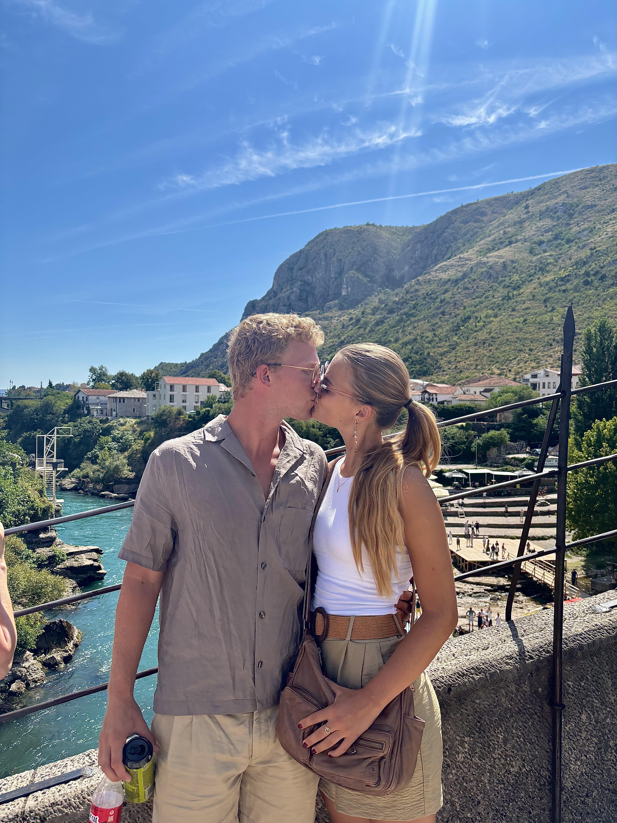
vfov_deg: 67.3
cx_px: 308
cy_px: 412
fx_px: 618
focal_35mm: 26
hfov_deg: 53.1
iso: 50
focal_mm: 5.96
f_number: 1.6
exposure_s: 1/3311
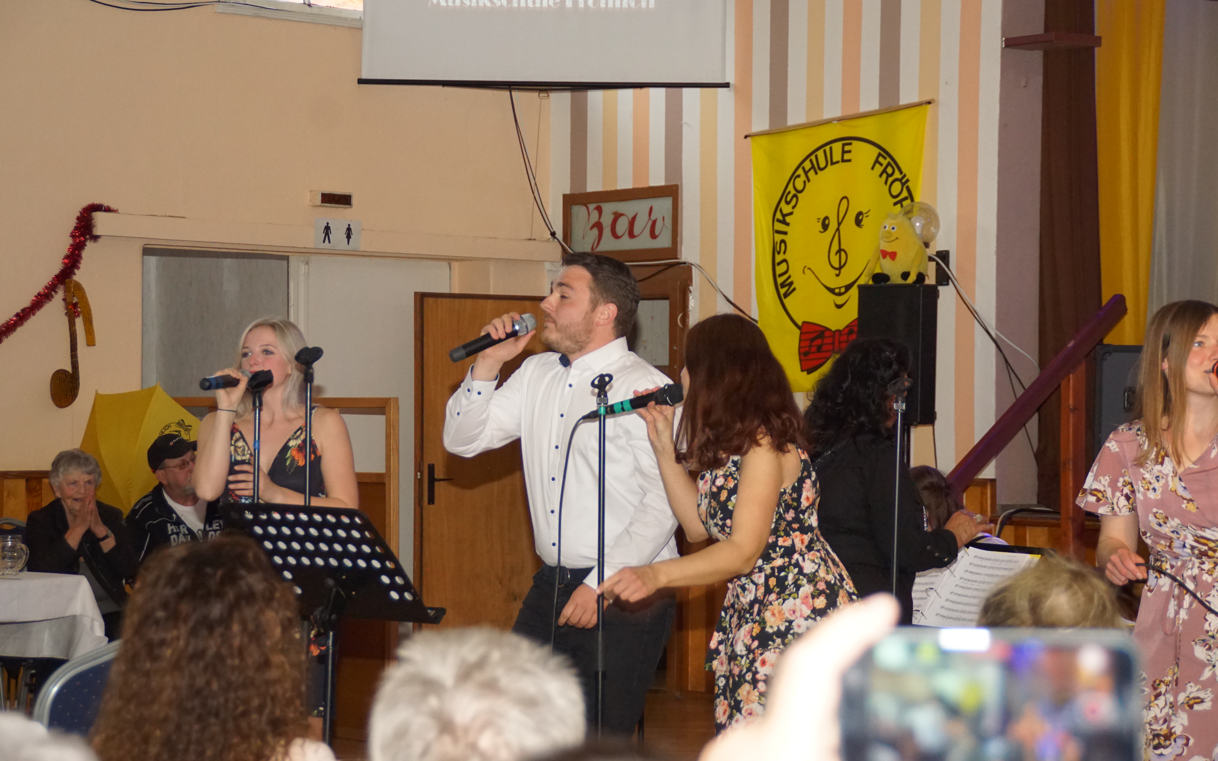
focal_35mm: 92
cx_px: 610
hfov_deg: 22.6
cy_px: 373
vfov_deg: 14.2
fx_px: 3054
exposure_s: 1/60
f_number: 5
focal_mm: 60
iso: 1600
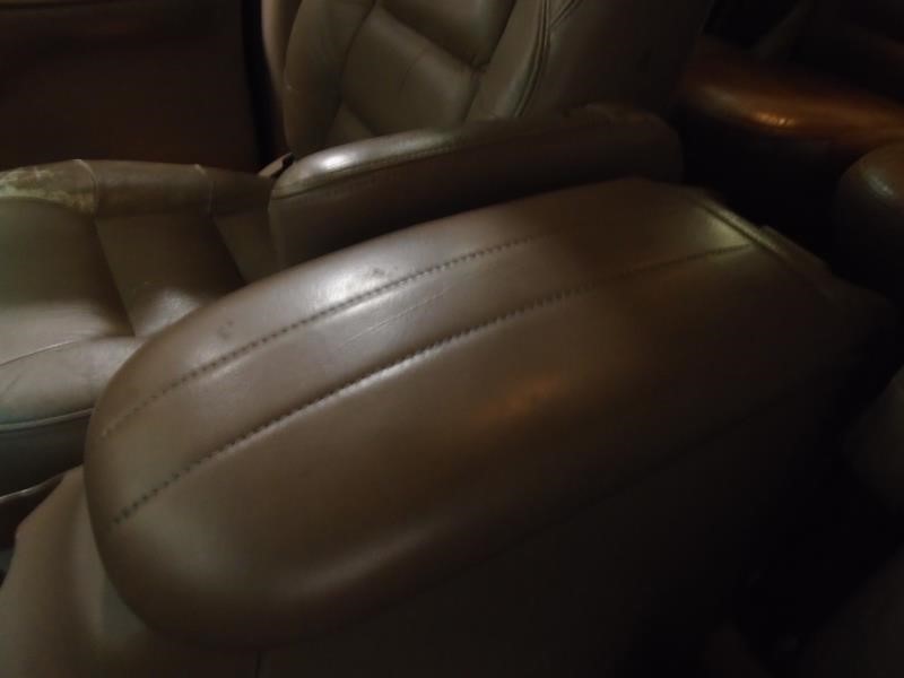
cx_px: 452
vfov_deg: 53.1
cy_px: 339
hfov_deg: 67.3
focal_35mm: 26
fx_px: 679
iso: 400
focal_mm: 4.6
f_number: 3.2
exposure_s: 1/8
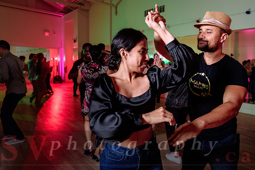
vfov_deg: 47.9
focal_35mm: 27
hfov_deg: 67.2
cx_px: 143
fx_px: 191
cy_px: 75
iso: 800
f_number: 2.8
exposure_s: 1/100
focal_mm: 24
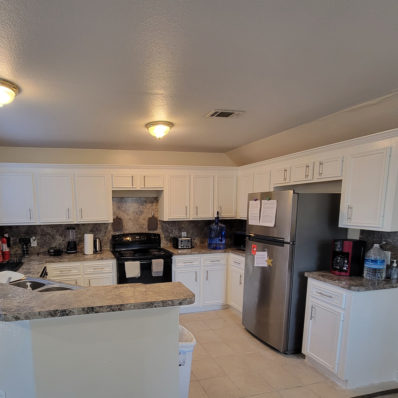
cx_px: 143
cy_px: 238
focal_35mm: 19
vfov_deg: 76.8
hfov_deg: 75.9
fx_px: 247
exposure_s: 1/60
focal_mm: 2.2
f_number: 2.2
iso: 200
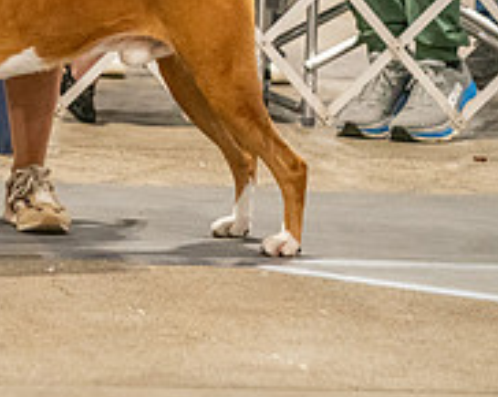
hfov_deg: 3.8
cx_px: -1
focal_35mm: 516
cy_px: -137
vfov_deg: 3.0
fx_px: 7593
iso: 6400
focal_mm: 148
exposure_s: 1/250
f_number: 3.5
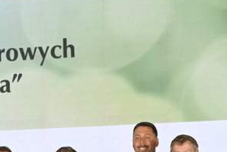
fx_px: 1185
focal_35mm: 188
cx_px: 123
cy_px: 257
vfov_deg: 7.1
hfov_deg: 10.9
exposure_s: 1/60
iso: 500
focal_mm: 54
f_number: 5.6
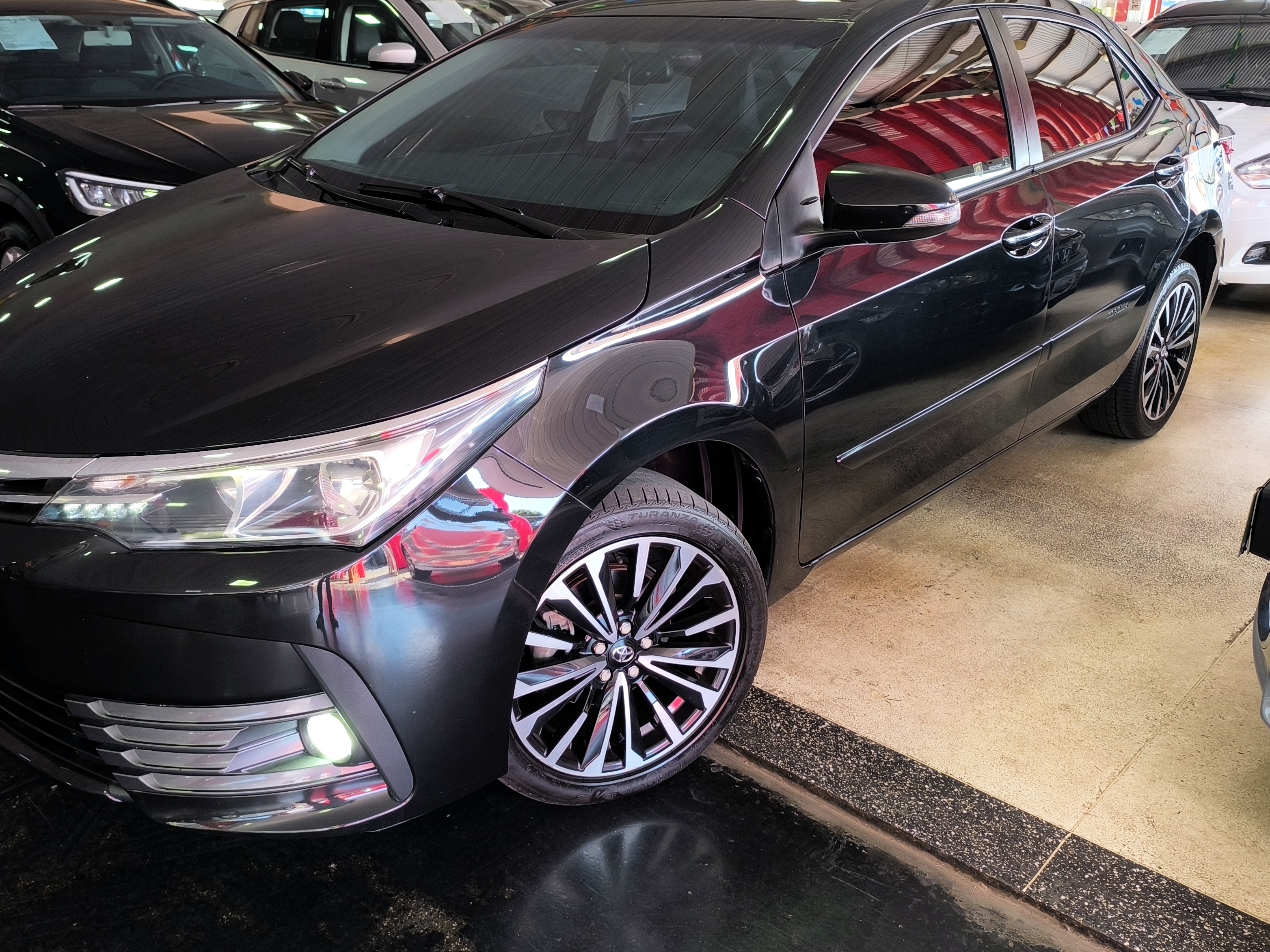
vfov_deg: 46.8
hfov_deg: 59.9
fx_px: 1101
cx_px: 575
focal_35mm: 30
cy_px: 439
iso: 400
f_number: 1.65
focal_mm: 6.14
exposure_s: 1/120
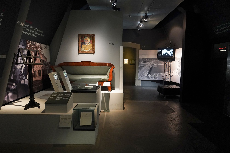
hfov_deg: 73.7
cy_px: 76
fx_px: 153
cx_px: 115
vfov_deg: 53.1
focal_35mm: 24
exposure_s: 1/80
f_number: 2.8
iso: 3200
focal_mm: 24
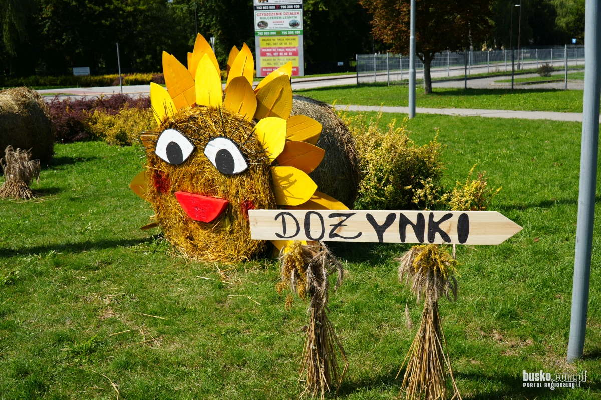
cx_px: 300
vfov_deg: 38.4
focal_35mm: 34
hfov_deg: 55.1
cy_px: 200
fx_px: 576
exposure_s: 1/640
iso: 100
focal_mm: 23
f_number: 5
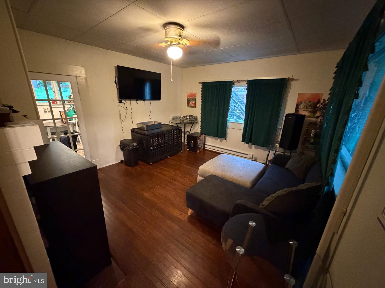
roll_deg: -1.7
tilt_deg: -17.2
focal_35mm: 14
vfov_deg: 85.7
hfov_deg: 102.1
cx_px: 192
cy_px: 144
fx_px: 156
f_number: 2.2
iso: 1250
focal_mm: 2.22
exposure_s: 1/30
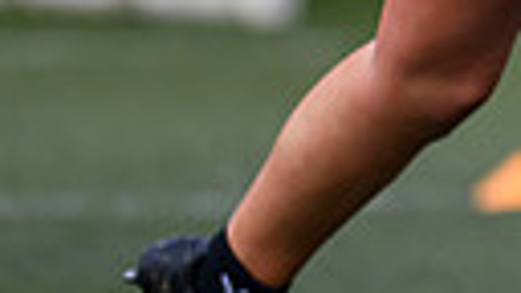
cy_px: -160
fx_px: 35960
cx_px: 1252
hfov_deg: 0.8
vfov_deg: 0.5
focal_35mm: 2603
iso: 500
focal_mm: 400
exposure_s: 1/3200
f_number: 3.2
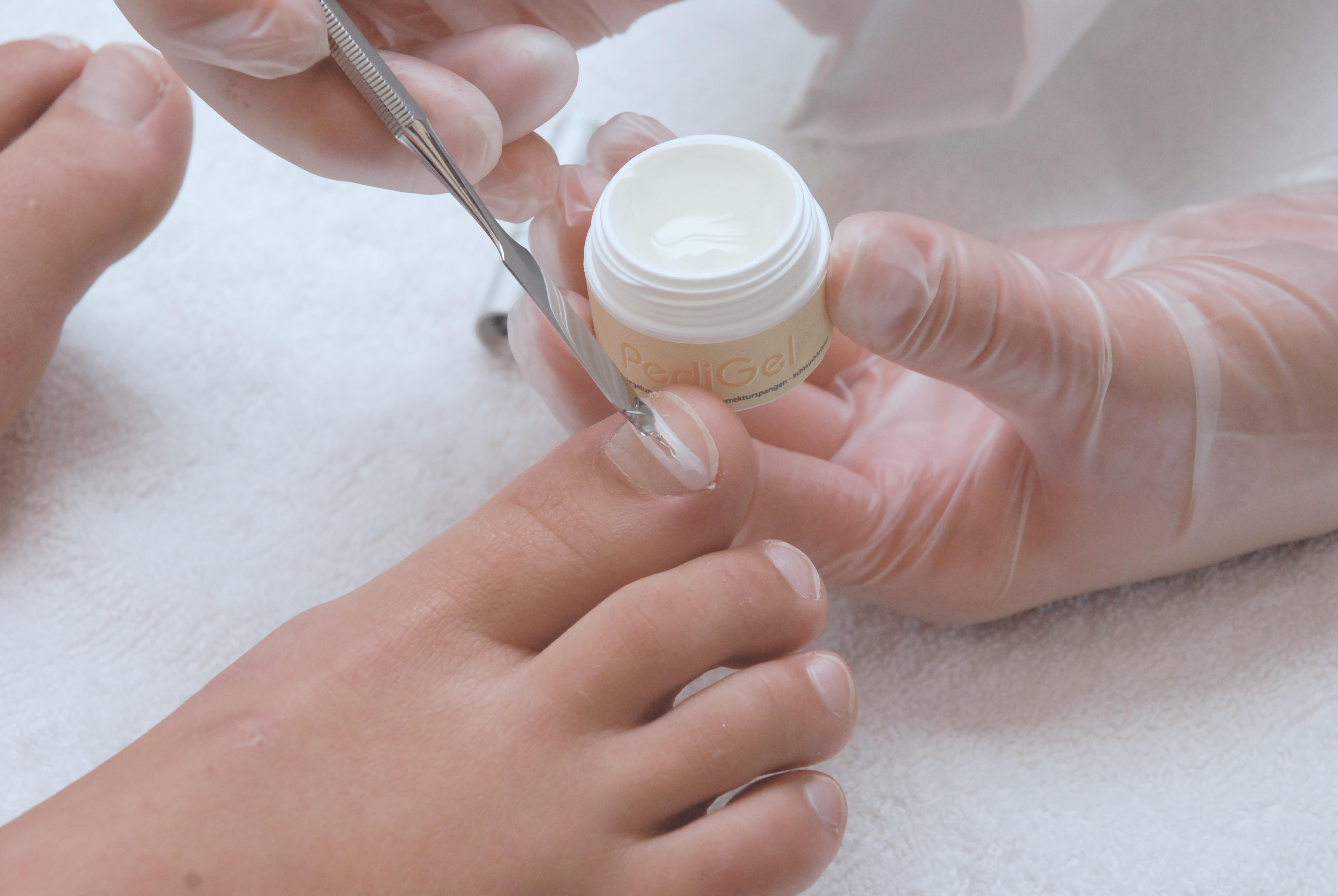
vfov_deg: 13.1
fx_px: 3907
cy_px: 448
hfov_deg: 19.4
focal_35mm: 105
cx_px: 669
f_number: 10
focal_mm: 70
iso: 800
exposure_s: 1/125
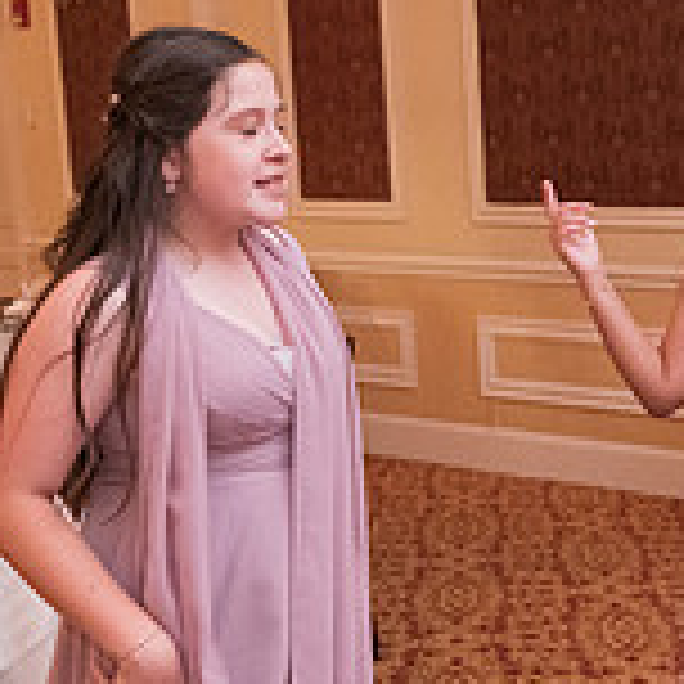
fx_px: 1744
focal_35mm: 78
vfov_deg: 22.0
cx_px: 752
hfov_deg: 21.1
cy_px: 497
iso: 6400
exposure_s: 1/125
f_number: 2.8
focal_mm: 24
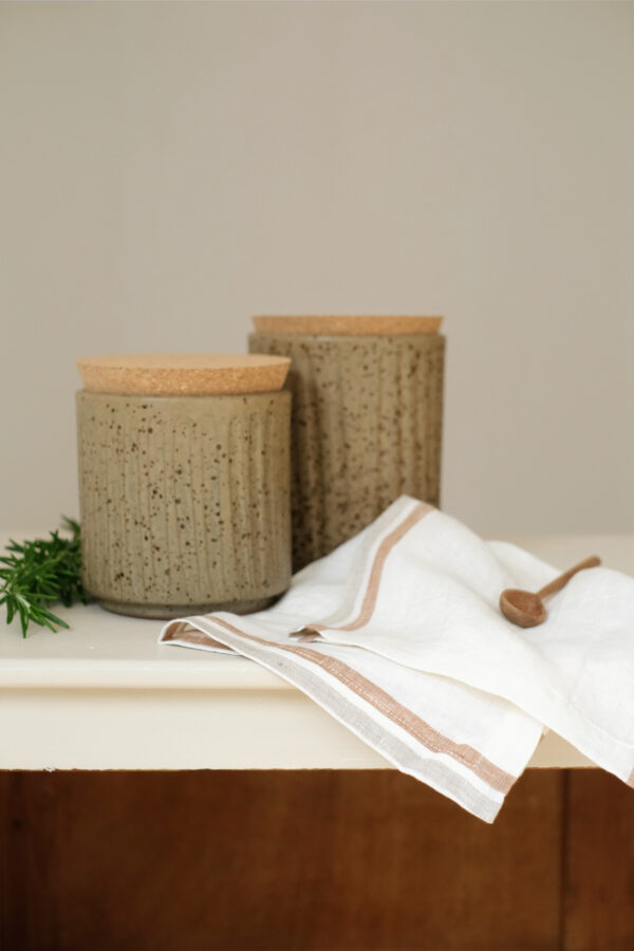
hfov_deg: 24.2
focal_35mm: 56
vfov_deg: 35.6
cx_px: 317
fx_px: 1479
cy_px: 476
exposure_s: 1/2400
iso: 125
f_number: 4
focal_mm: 37.6
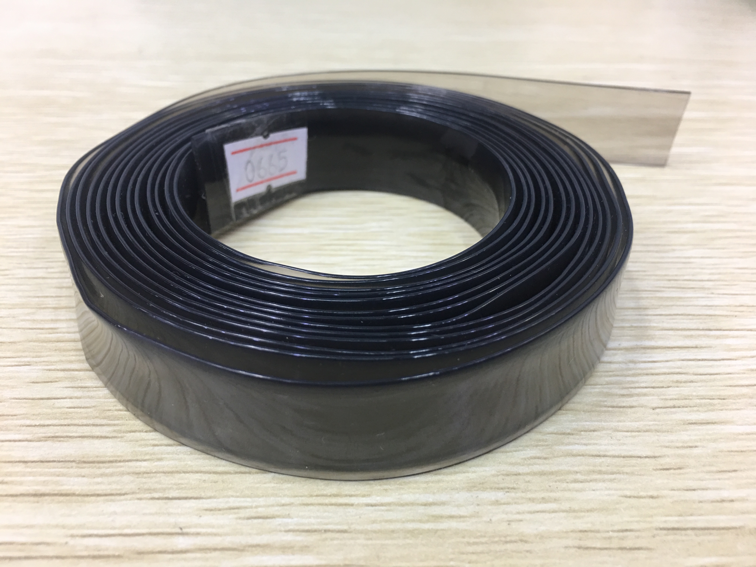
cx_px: 378
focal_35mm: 29
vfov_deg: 48.2
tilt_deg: -36.5
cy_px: 284
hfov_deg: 61.7
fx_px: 633
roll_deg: -0.8
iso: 64
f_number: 2.2
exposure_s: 1/17
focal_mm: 4.15
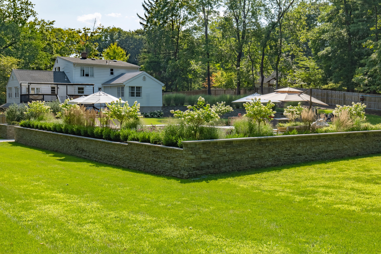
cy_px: 127
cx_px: 190
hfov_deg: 47.4
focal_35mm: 41
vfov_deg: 32.6
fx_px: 434
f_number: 9
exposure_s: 1/5000
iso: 640
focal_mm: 41
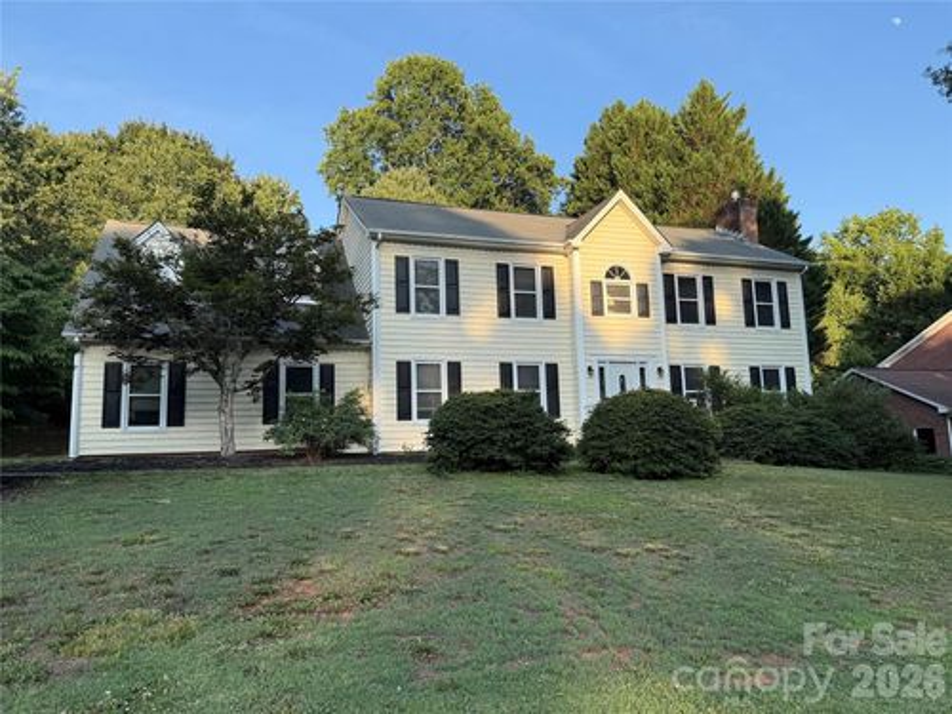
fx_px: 660
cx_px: 476
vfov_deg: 56.8
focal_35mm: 24
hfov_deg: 71.6
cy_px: 357
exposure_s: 1/1091
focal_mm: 6.76
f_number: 1.78
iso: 80
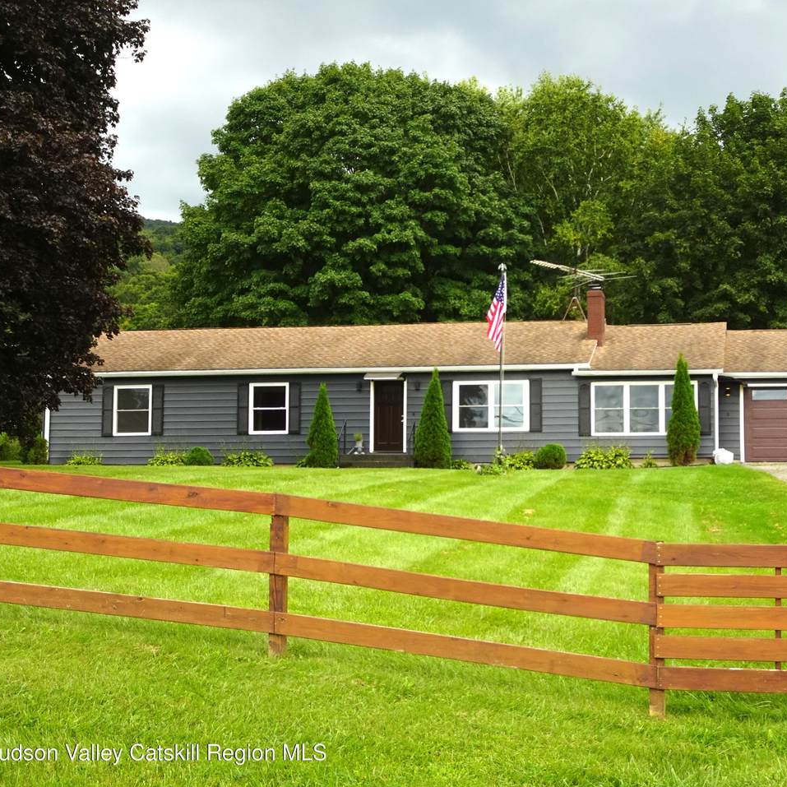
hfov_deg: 32.6
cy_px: 394
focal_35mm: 52
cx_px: 507
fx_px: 1338
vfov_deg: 32.8
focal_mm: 7.29
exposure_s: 1/125
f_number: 4.5
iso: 80
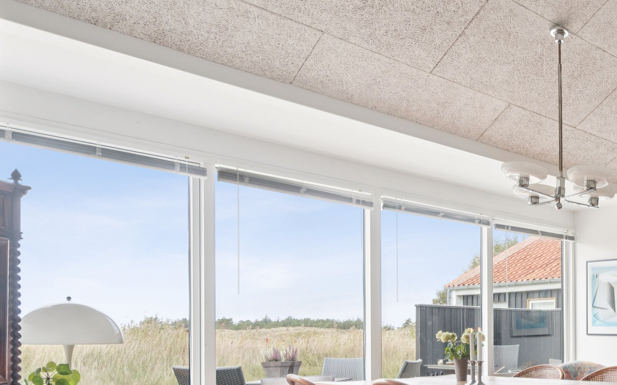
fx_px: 656
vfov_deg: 31.3
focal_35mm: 39
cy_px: 342
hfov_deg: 42.6
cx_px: 632
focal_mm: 17
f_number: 8
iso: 400
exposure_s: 1/20
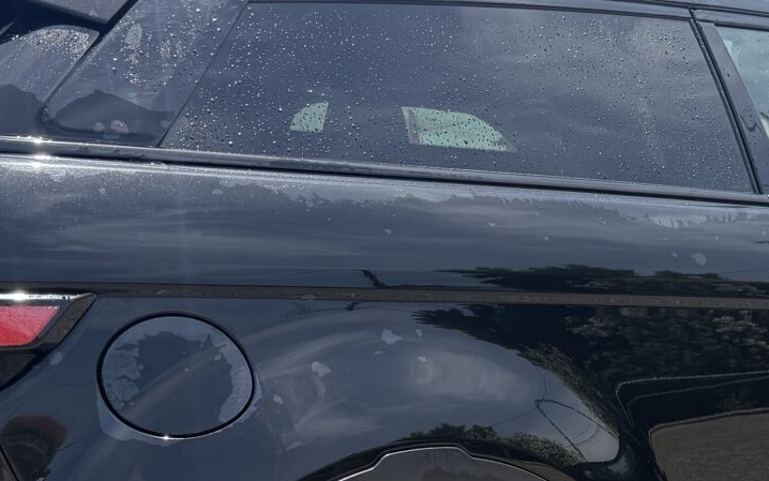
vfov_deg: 18.8
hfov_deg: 29.7
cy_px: 438
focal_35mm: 68
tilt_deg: -6.4
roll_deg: +2.9
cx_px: 571
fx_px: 1425
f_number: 1.78
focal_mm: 6.76
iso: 80
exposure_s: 1/2611
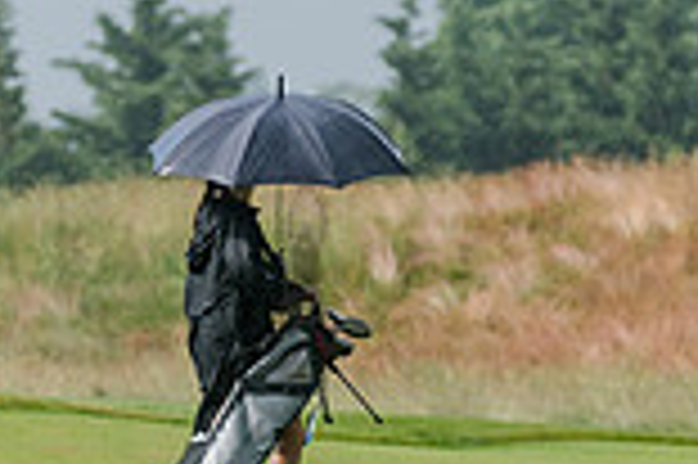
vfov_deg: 2.0
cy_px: 250
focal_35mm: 692
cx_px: 302
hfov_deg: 3.0
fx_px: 13403
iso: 250
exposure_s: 1/3200
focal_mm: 185
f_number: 3.5
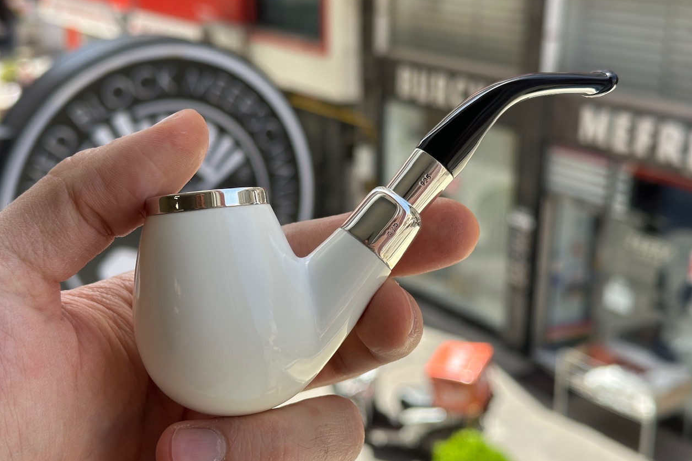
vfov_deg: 26.5
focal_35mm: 51
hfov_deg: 38.9
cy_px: 253
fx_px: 980
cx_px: 348
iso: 64
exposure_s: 1/980
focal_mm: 6.86
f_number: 1.78
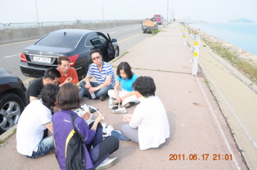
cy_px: 85
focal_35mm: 27
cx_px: 128
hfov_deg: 67.5
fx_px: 192
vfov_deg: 47.7
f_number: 10
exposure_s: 1/125
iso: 200
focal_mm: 18
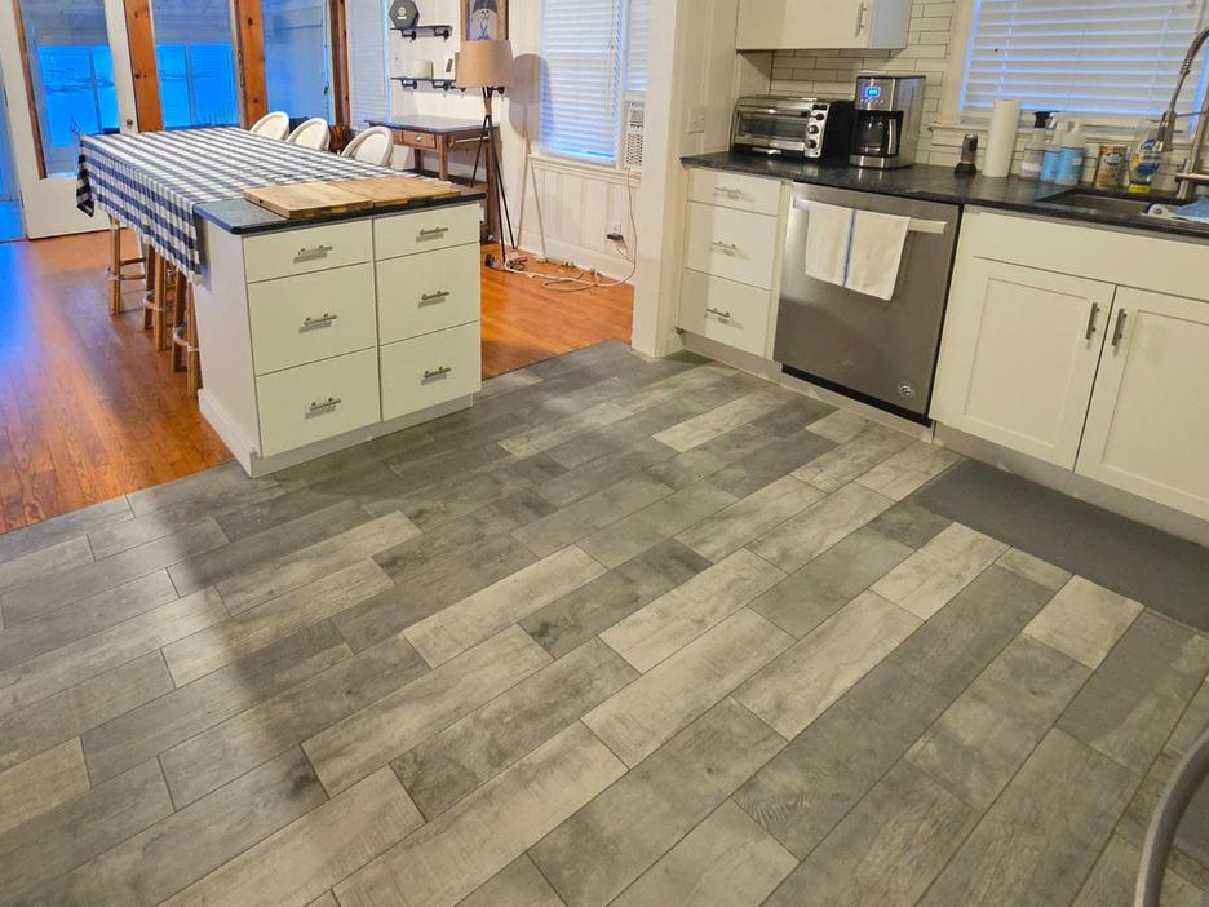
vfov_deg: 62.9
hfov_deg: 80.3
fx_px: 699
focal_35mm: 20
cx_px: 456
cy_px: 249
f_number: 1.9
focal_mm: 2.2
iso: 1250
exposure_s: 1/24
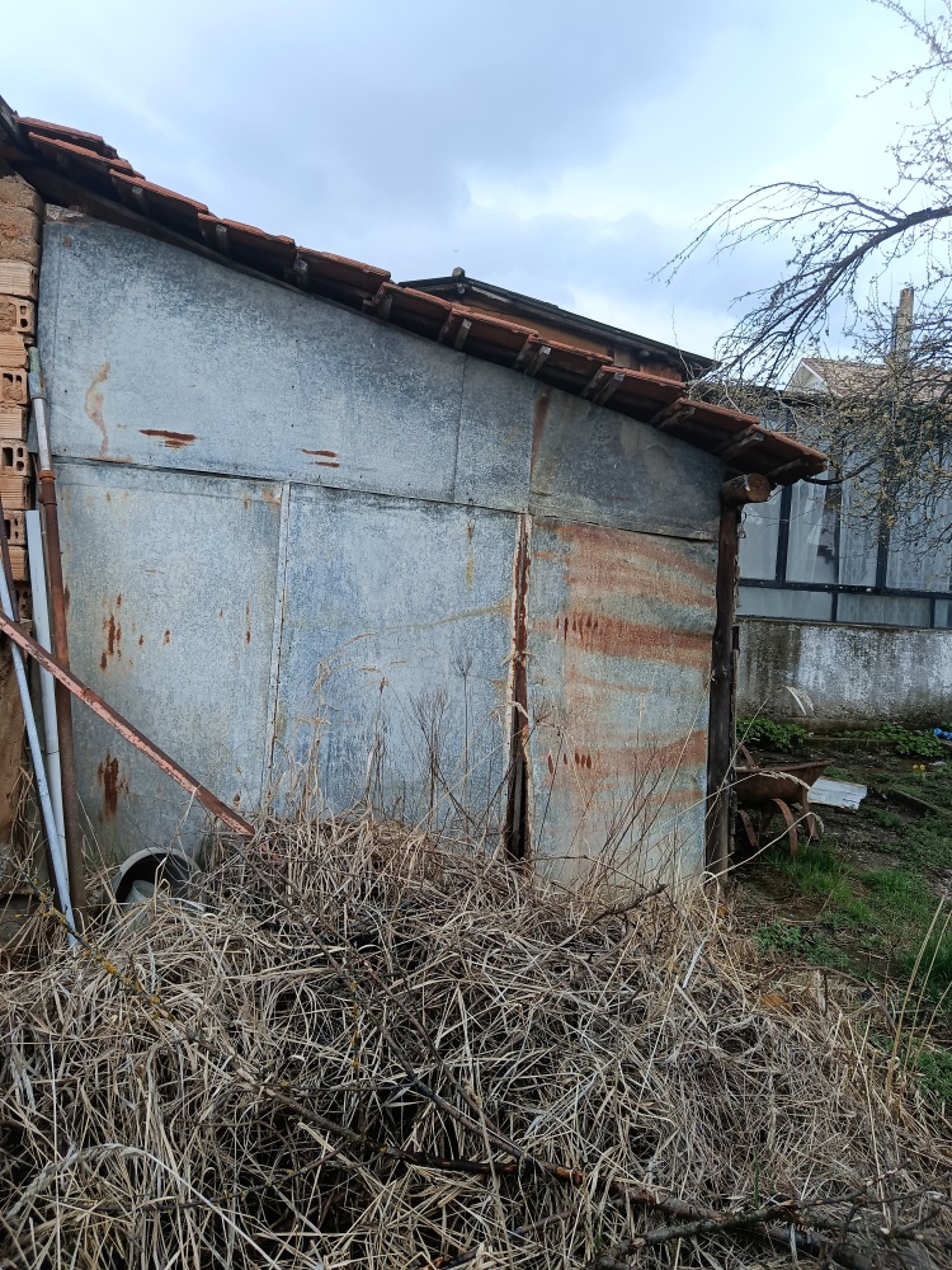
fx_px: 880
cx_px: 476
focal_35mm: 24
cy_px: 635
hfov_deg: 56.8
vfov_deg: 71.6
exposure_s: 1/192
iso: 50
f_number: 1.7
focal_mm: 5.24
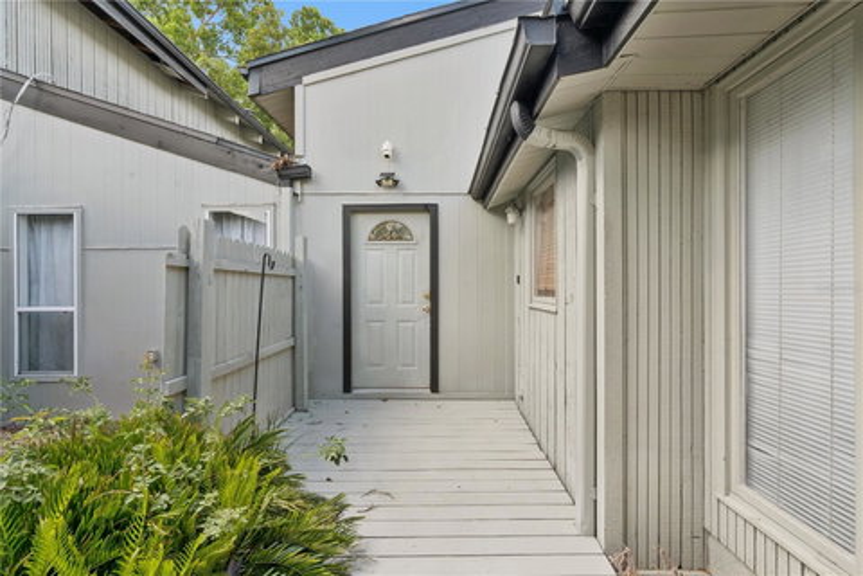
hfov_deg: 96.7
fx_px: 384
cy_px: 288
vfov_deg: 73.7
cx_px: 432
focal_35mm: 16
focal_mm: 16
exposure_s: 1/10
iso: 125
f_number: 20
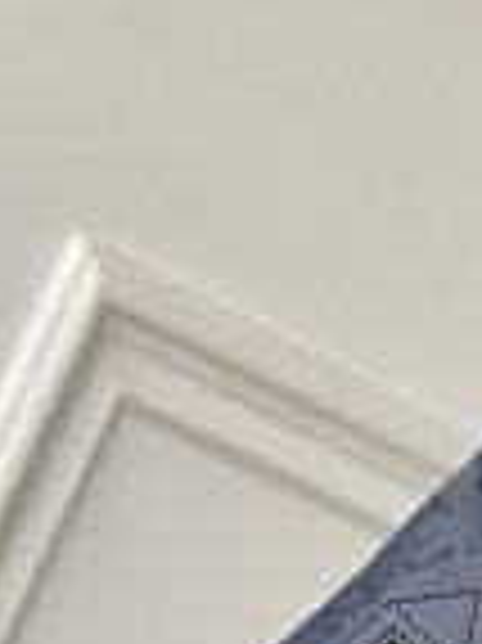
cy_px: 865
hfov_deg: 8.1
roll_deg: -25.9
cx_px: 223
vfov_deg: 10.6
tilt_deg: -5.2
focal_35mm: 182
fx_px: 3384
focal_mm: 6
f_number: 2.4
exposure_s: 1/122
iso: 100
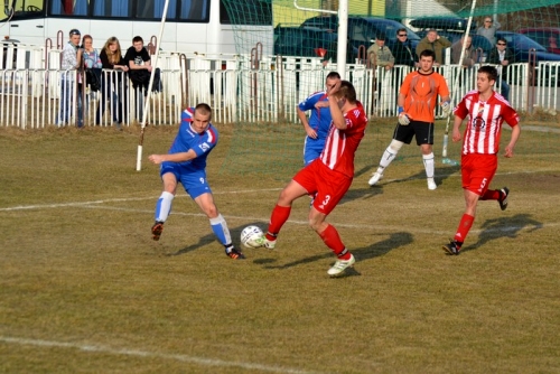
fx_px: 3268
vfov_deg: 6.6
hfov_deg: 9.8
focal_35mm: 210
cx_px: 280
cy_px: 187
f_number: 6.3
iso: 400
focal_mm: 140
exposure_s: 1/1600
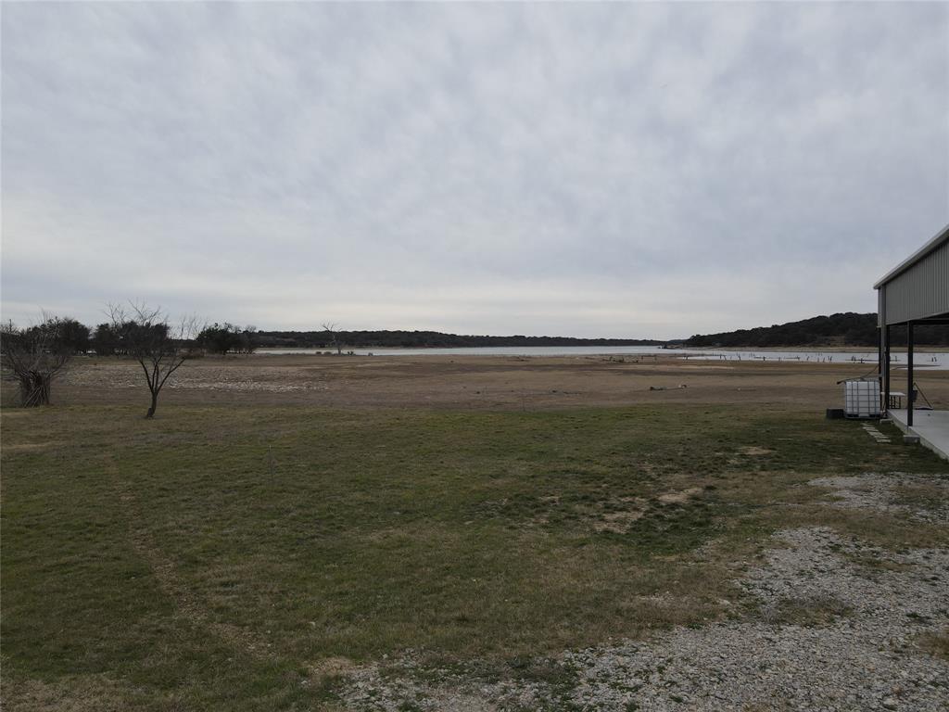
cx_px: 474
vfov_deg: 56.8
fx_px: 658
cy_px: 356
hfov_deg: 71.6
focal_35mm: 24
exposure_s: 1/640
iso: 100
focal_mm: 4.5
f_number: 2.8
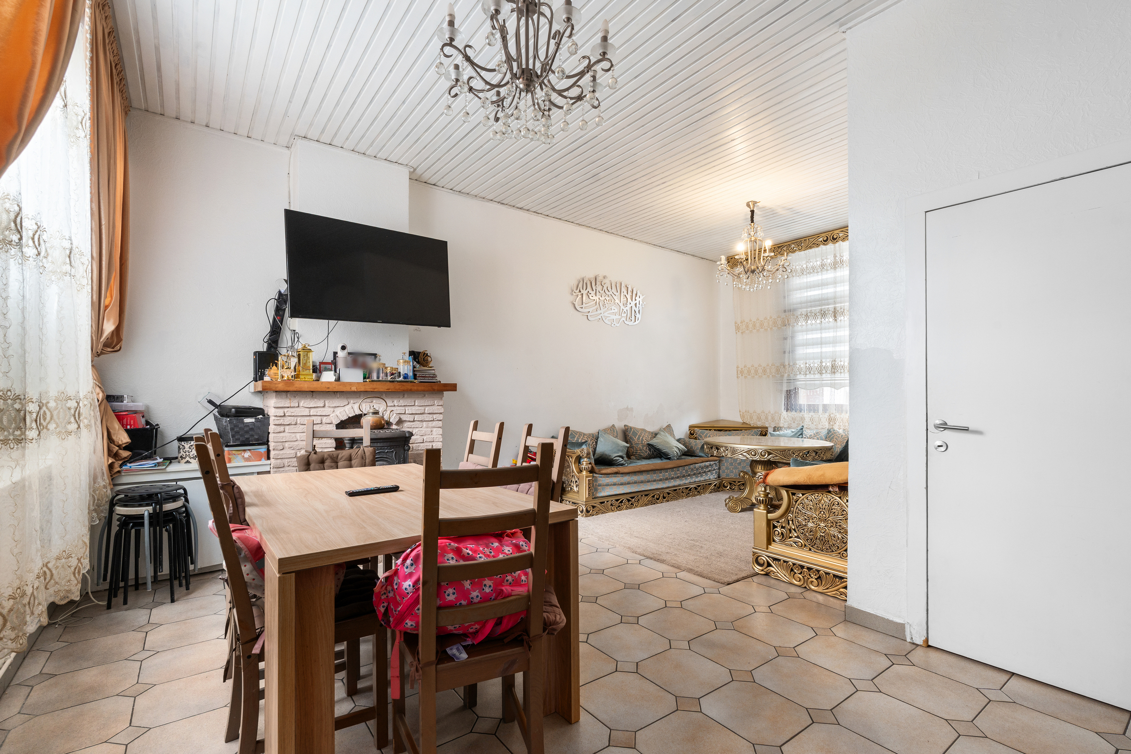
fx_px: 503
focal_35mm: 16
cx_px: 566
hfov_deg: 96.7
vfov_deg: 73.7
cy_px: 377
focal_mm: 16
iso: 500
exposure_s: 1/1.67
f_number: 11
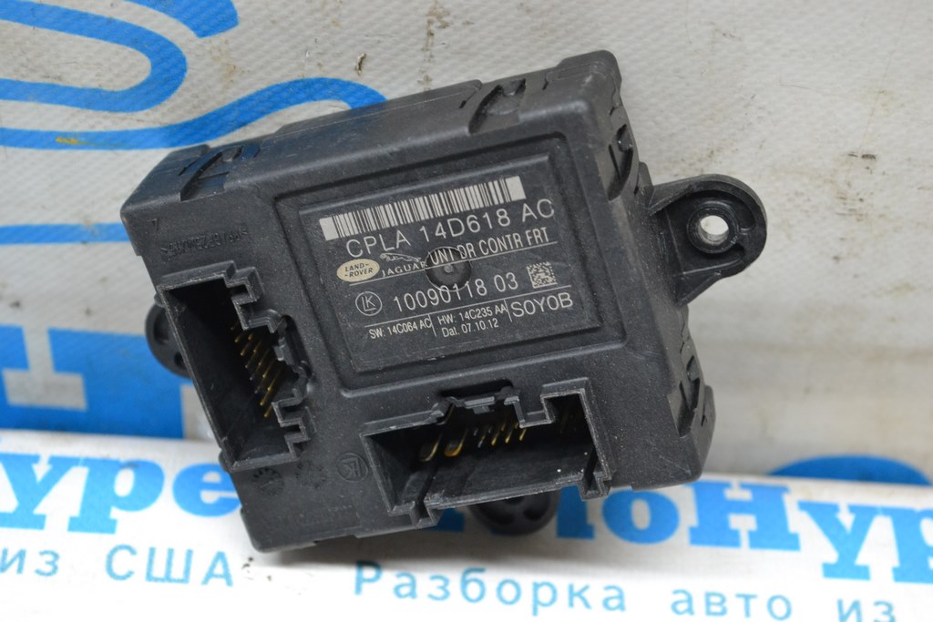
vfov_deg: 16.6
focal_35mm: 82
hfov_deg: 24.6
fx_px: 2138
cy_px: 311
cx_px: 466
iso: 1250
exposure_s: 1/60
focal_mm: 55
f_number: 5.6
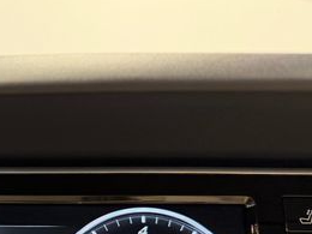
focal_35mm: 59
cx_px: -34
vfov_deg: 23.6
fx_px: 532
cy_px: 244
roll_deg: +0.7
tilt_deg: -6.6
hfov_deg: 29.4
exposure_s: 1/120
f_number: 1.78
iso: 125
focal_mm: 6.76
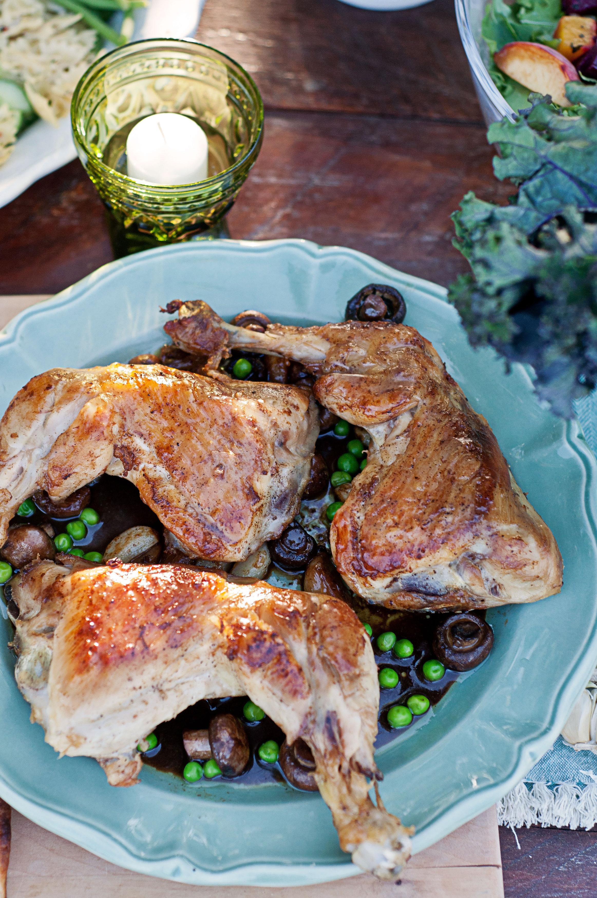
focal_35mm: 75
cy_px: 449
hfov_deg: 18.1
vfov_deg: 27.0
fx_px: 1870
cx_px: 298
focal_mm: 50
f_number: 2.8
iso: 500
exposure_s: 1/320
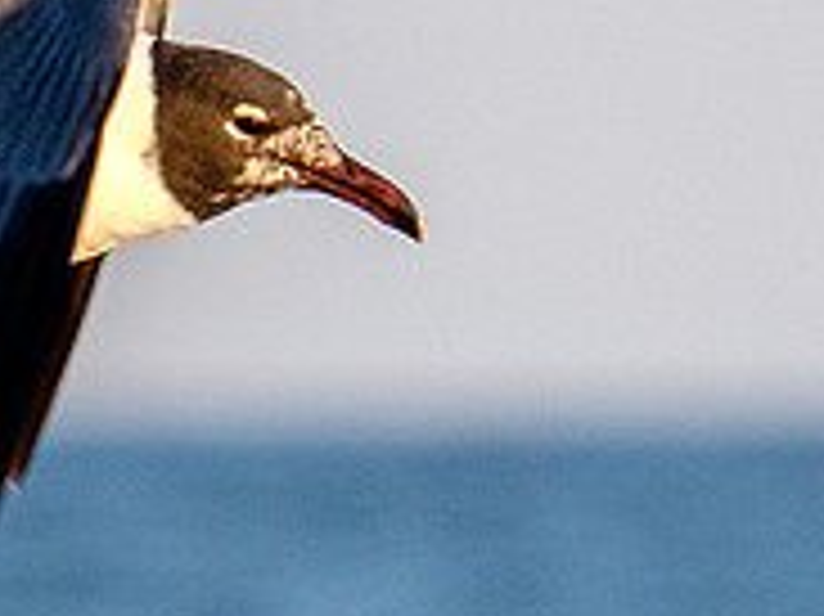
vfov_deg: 0.7
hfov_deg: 0.9
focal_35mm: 2168
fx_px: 51573
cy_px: 499
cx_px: -331
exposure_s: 1/1000
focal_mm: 200
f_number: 5.6
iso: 400
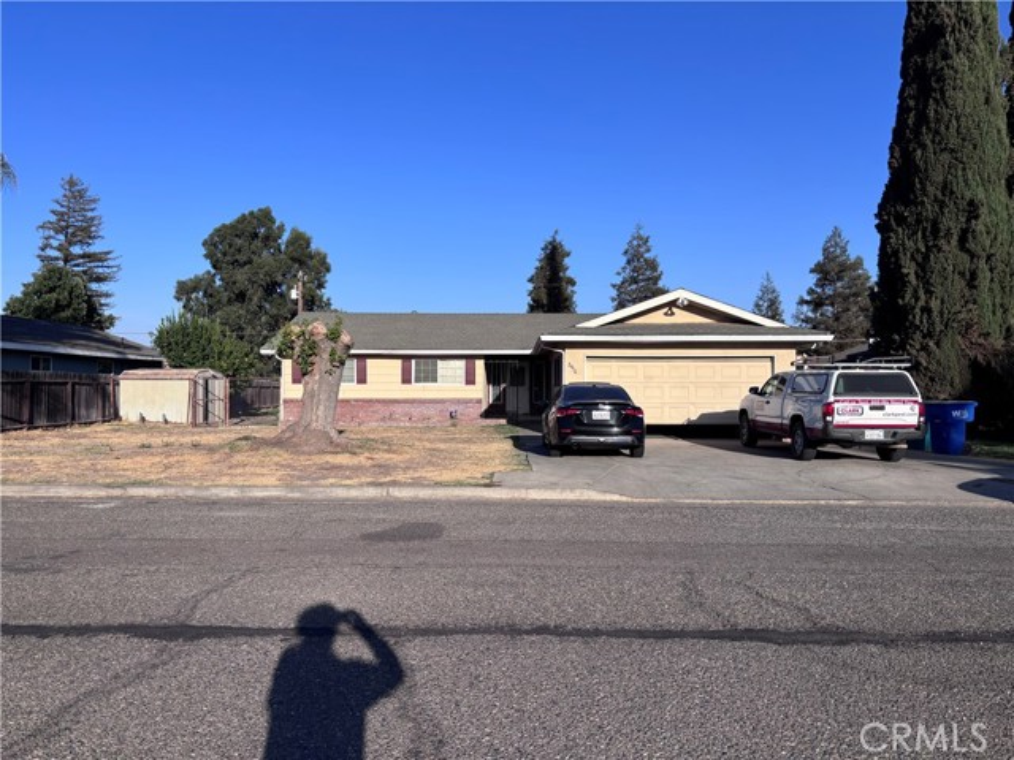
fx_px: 762
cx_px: 507
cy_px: 380
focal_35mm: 26
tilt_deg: -0.4
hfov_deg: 67.3
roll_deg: -0.6
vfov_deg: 53.1
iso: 50
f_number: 1.6
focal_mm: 5.96
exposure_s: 1/3650
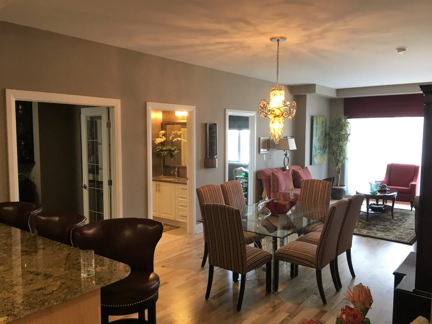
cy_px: 162
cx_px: 216
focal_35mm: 29
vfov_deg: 48.2
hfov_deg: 61.7
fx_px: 362
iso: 32
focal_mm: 4.15
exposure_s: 1/15
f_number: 2.2
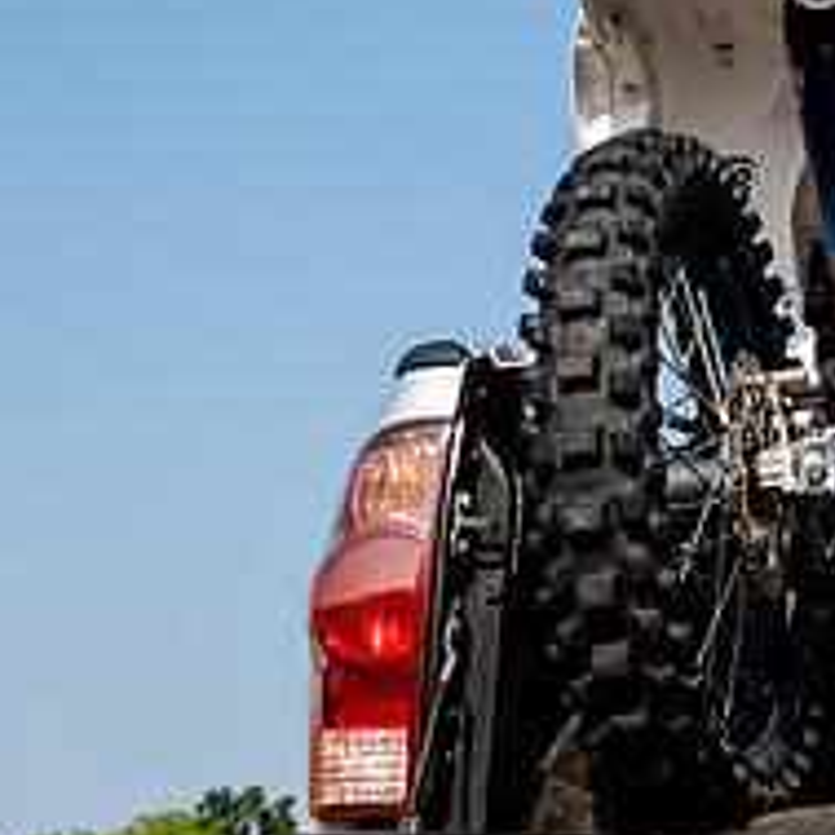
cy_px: 119
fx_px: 2756
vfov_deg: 17.0
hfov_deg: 15.9
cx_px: 1237
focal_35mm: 101
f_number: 5.6
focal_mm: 38
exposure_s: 1/1000
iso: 200
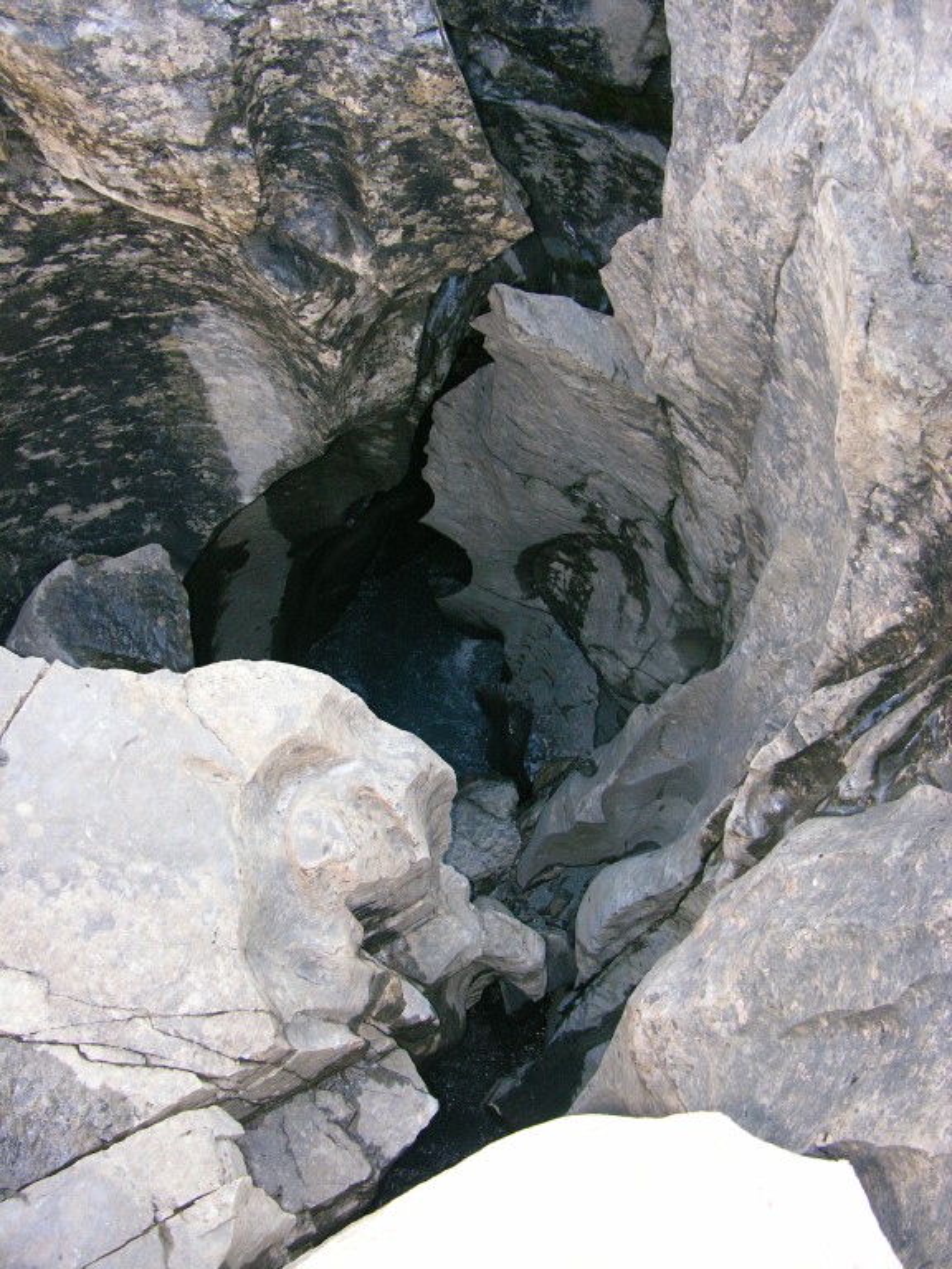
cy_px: 634
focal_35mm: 35
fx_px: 1283
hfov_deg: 40.7
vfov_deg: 52.6
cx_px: 476
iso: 200
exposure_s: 1/60.1
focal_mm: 8.9
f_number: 2.8
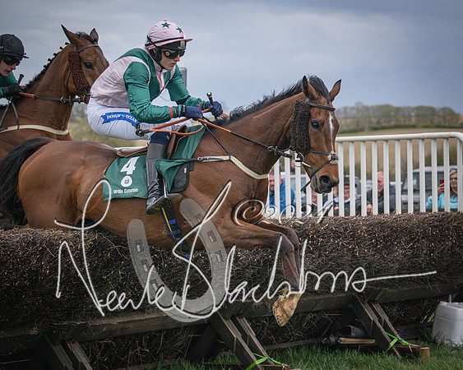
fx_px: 1614
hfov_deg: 16.1
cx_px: 409
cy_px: 227
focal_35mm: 118
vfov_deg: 13.1
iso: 400
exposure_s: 1/3200
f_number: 4
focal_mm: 70
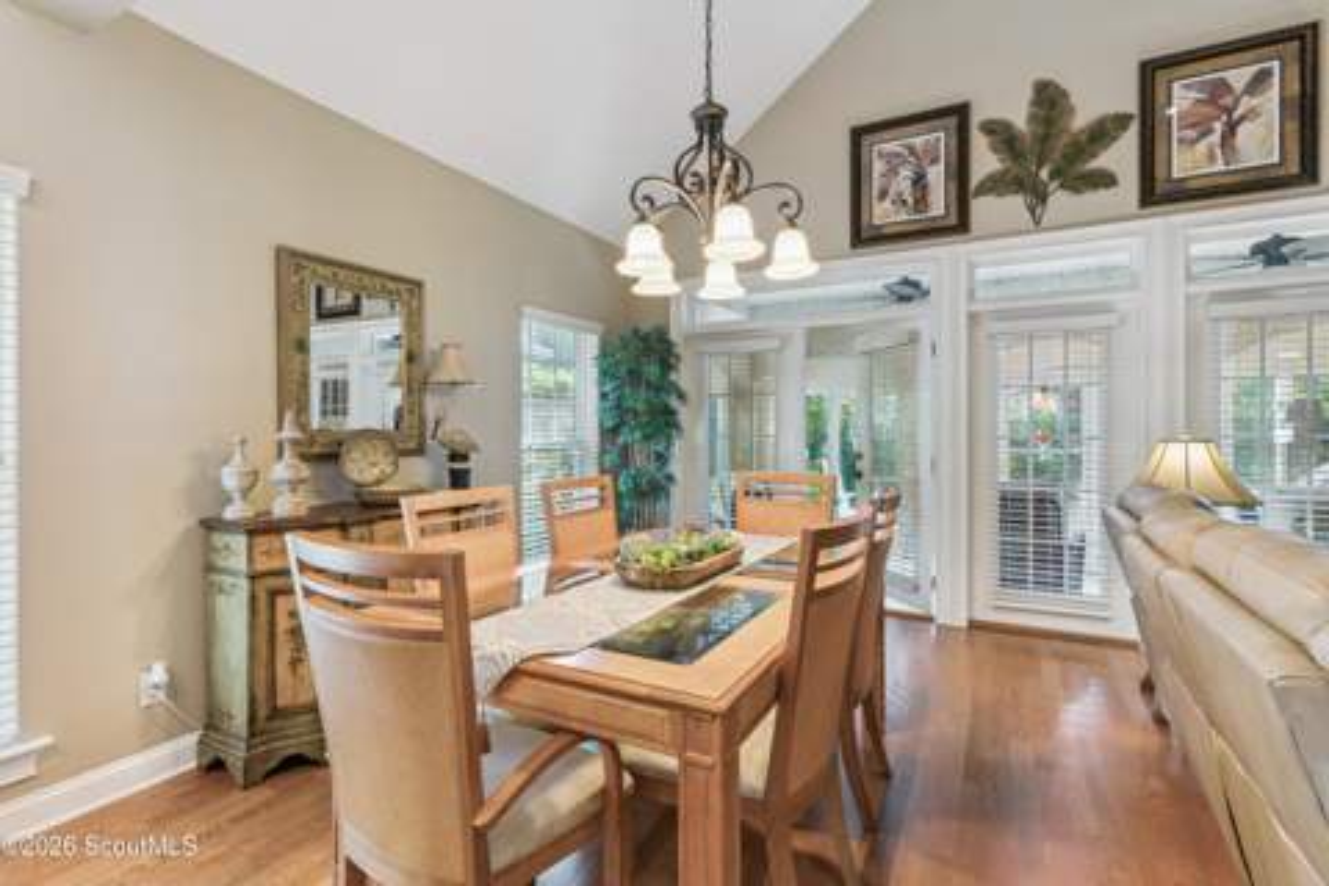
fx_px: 628
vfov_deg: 70.4
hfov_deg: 93.3
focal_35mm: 17
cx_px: 664
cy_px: 443
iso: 250
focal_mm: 17
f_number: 8
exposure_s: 1/3
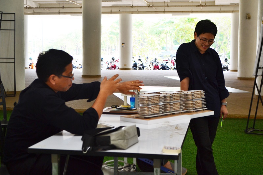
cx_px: 132
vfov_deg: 20.6
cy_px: 88
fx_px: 482
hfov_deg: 30.5
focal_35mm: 66
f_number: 5.3
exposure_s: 1/100
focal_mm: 44
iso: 250
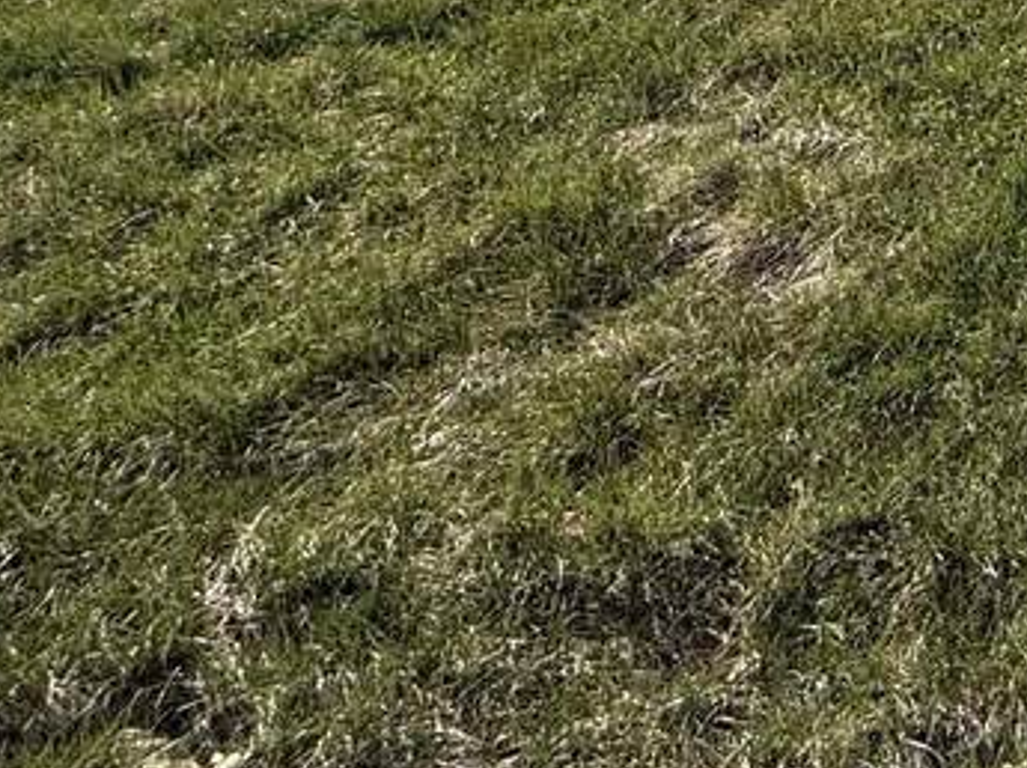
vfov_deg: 20.3
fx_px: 1541
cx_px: 1837
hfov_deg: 22.3
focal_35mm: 52
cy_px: -601
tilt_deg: -9.9
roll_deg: -2.0
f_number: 2.2
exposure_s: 1/2976
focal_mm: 2.22
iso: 50
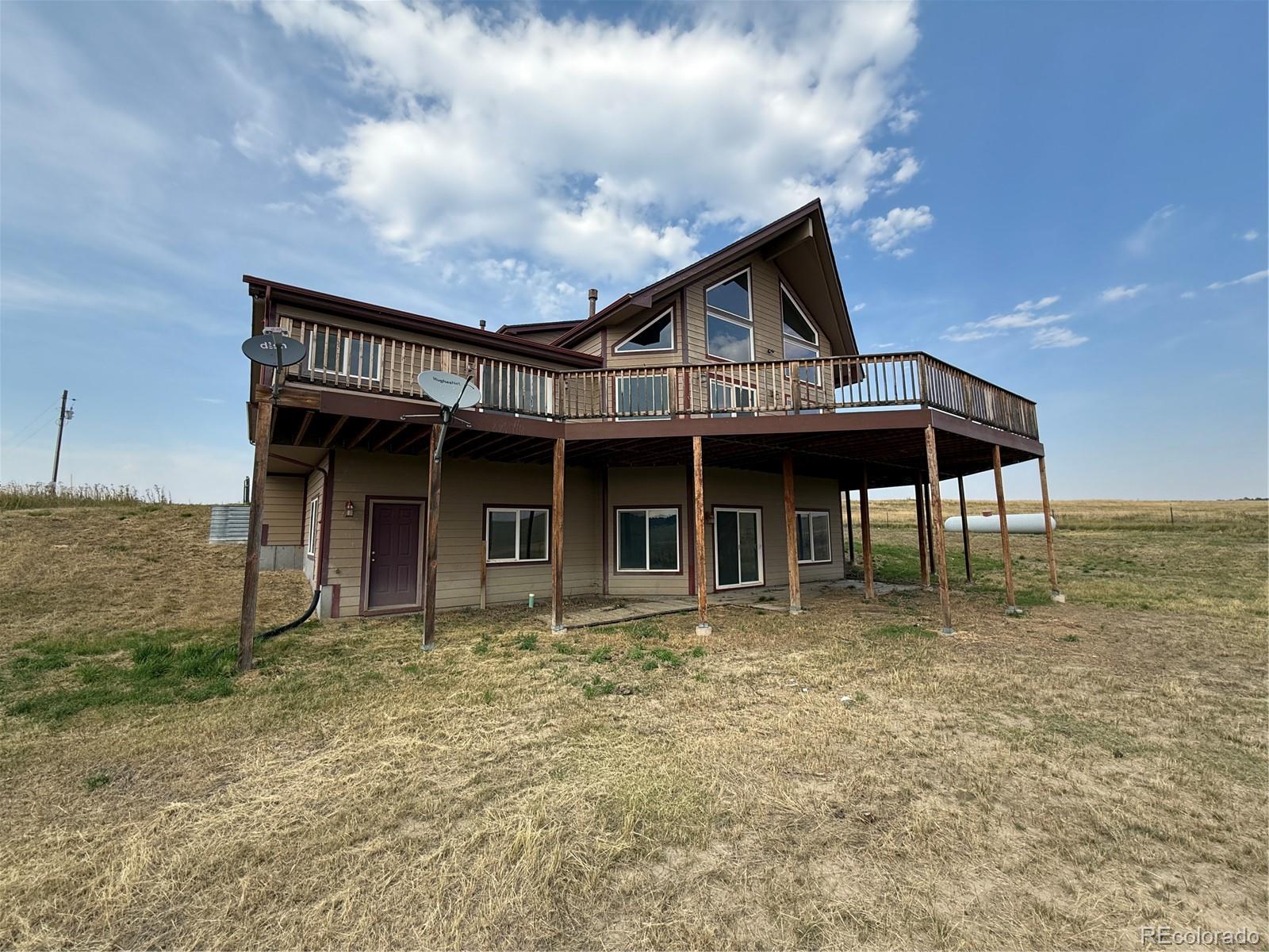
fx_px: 513
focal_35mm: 14
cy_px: 476
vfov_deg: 85.7
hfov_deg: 102.1
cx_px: 634
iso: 64
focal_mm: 2.22
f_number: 2.2
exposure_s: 1/631
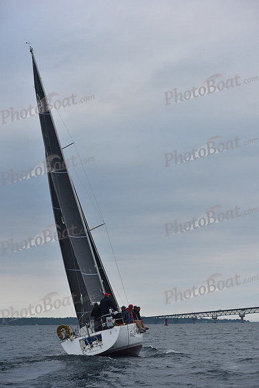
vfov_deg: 28.8
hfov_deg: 19.5
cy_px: 194
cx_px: 130
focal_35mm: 70
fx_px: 755
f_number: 6.3
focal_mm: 70
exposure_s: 1/800
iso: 400
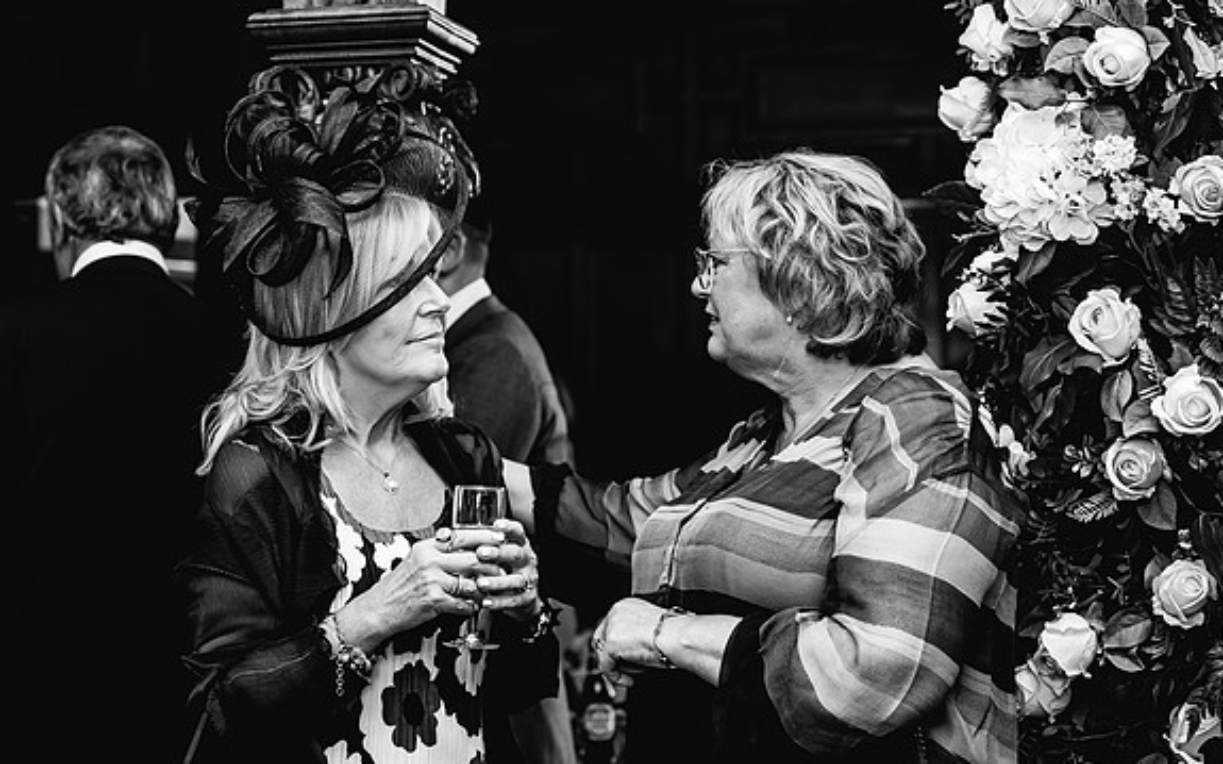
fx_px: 2399
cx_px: 615
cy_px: 363
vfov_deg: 18.1
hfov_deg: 28.6
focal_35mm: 72
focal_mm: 70
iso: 800
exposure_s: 1/200
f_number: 4.5
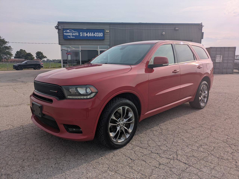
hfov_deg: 69.4
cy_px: 90
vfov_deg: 54.9
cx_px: 120
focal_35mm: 25
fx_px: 173
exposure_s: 1/3226
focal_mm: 5.43
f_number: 1.89
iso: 42
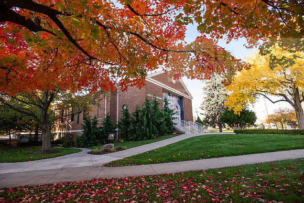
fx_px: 144
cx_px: 152
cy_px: 102
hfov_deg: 93.3
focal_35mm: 17
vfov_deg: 70.5
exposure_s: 1/250
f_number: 5
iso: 320
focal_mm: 17
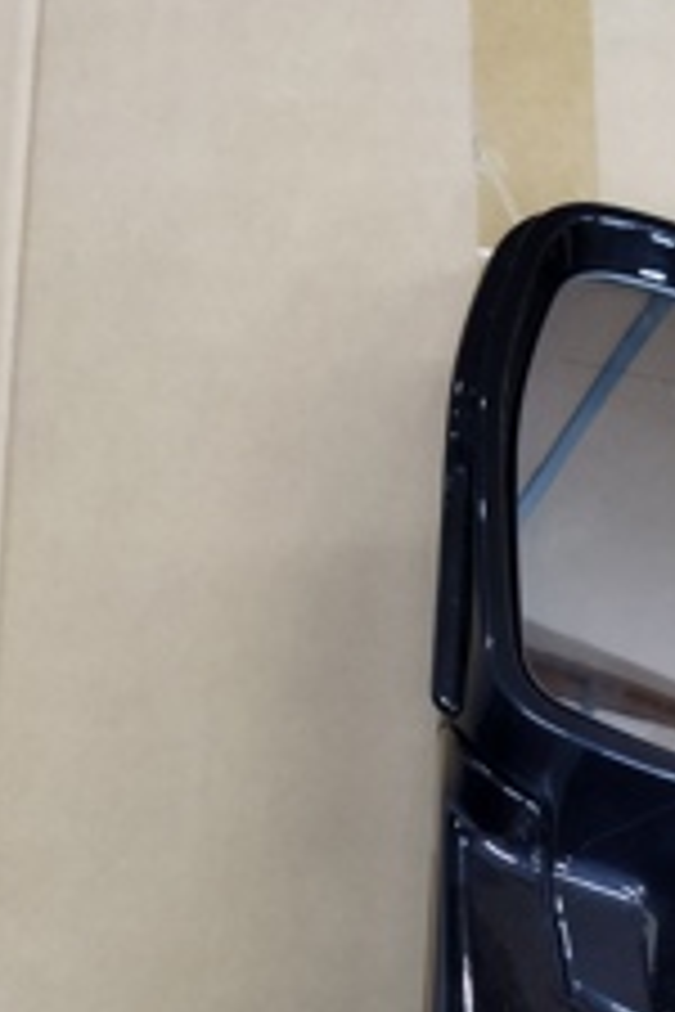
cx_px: 756
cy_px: 805
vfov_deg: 32.5
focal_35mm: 60
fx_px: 1687
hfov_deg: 21.4
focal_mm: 4.71
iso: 363
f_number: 1.79
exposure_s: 1/50
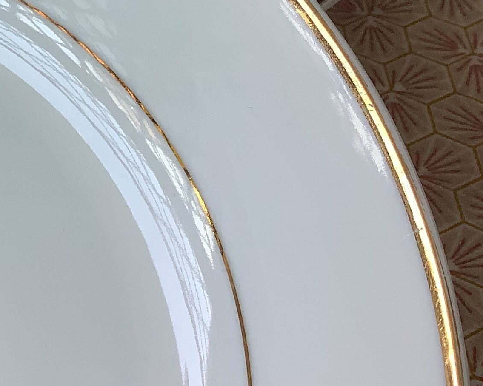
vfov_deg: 17.3
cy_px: 8
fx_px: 1244
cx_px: -67
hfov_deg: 20.8
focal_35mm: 87
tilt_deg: -43.6
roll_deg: +4.1
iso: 50
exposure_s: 1/120
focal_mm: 3.3
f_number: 2.4
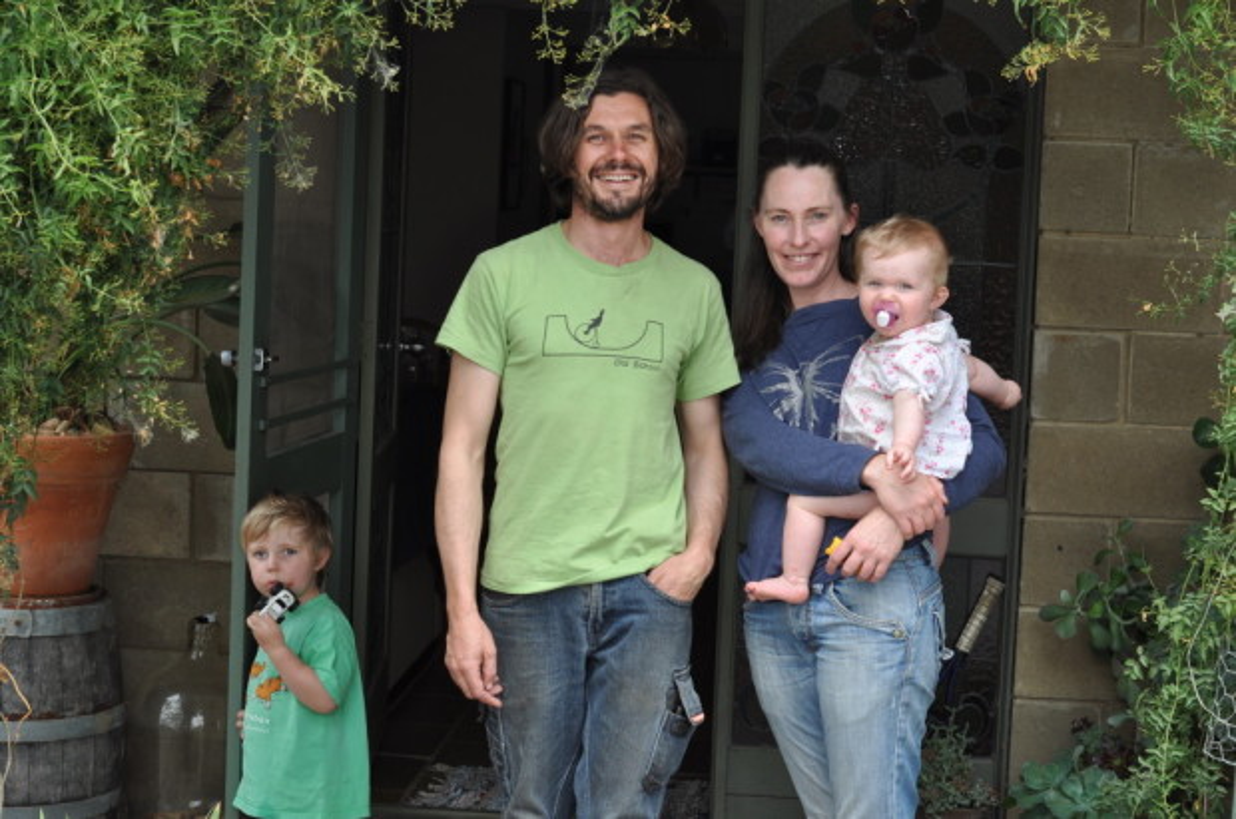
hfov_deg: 27.0
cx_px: 618
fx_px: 2570
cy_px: 410
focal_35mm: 75
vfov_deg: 18.1
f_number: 5.6
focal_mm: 50
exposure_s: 1/125
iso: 200
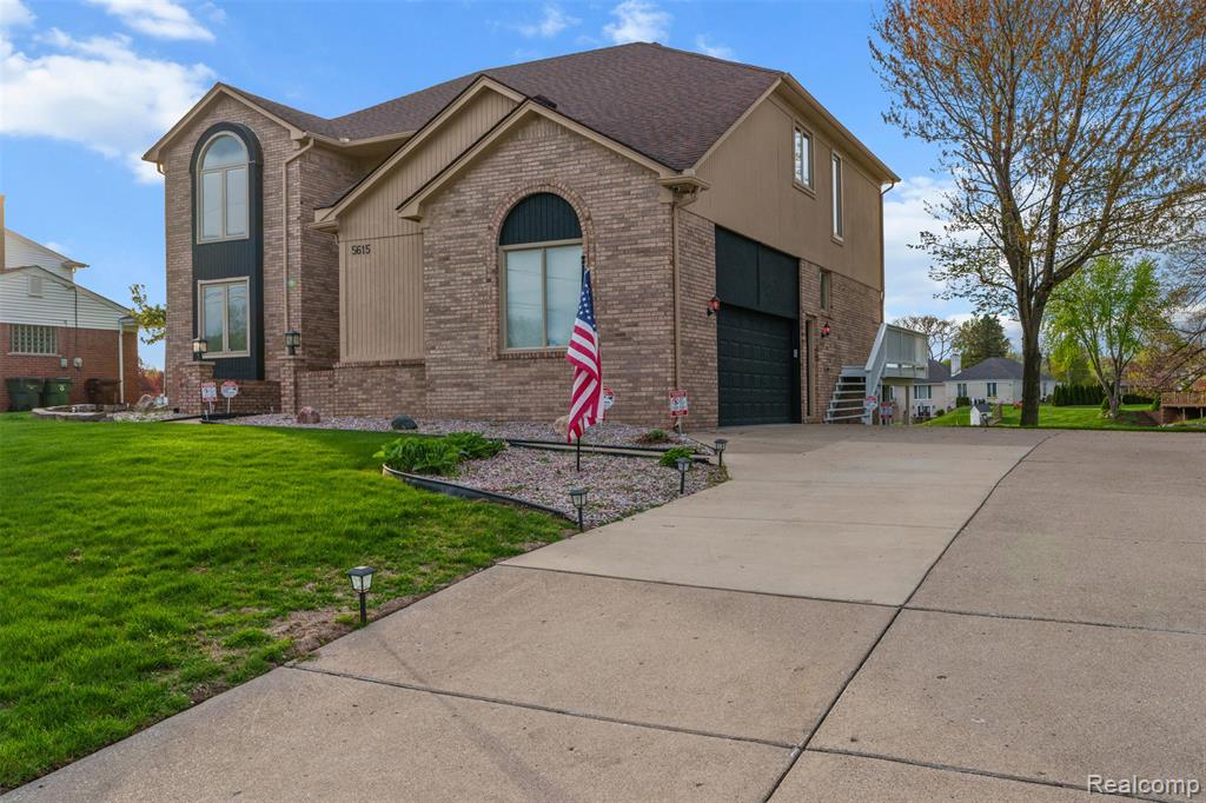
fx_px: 1005
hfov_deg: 61.9
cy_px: 402
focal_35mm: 30
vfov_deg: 43.6
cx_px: 603
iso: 100
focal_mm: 30
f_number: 8
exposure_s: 1/320
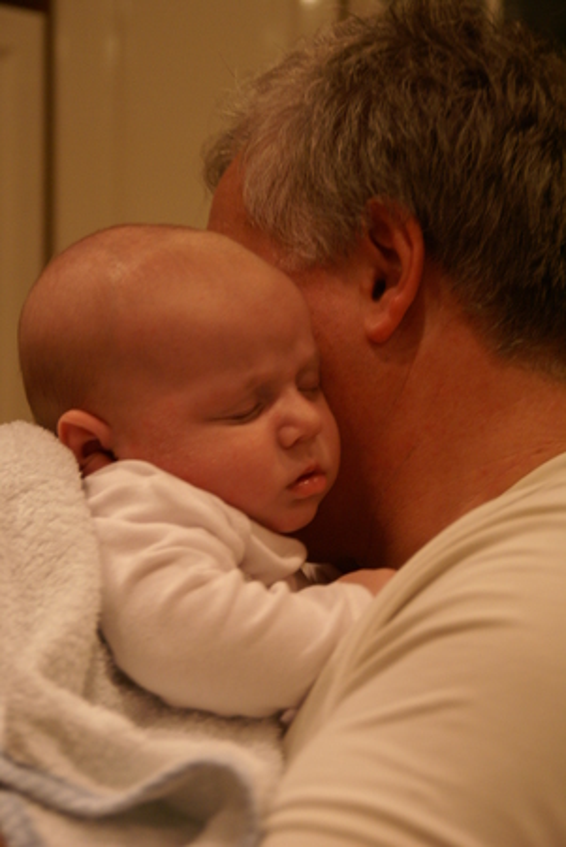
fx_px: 2470
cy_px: 424
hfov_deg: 13.1
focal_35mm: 105
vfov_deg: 19.4
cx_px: 283
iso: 400
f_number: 5.6
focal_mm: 70
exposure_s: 1/13
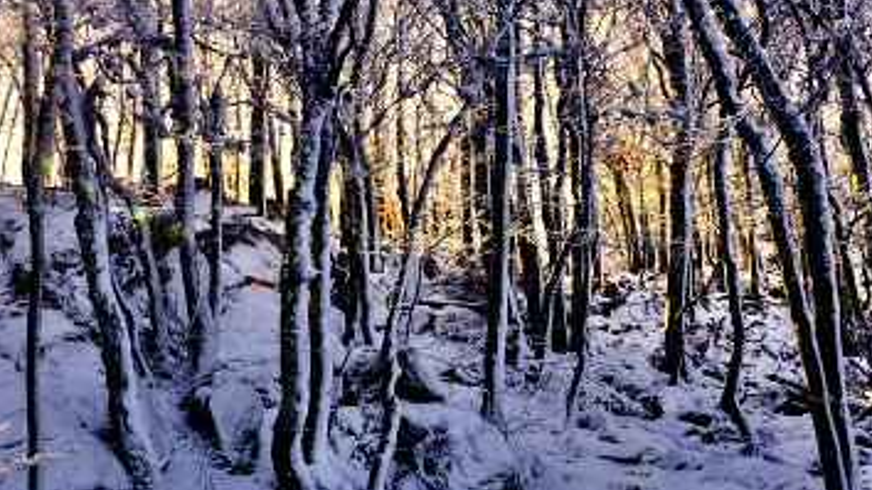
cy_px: 330
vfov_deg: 28.1
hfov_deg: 48.3
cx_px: 386
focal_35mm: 42
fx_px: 971
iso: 125
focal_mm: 18
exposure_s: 1/13
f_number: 22
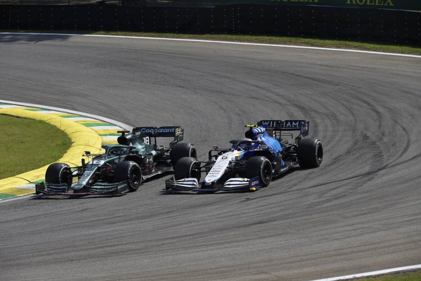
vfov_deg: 7.0
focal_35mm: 195
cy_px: 140
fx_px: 2280
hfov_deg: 10.5
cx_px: 210
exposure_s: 1/1600
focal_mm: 195
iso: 400
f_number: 8
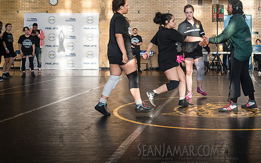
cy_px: 46
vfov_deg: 22.6
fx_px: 405
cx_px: 201
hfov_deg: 34.8
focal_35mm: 57
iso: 1600
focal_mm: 35
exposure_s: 1/320
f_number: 5
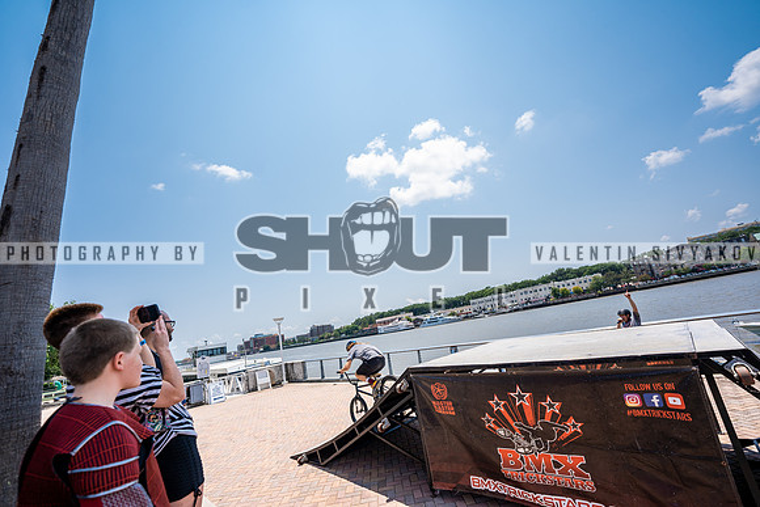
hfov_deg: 104.2
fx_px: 296
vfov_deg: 81.2
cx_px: 380
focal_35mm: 14
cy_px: 254
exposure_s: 1/2500
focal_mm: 14
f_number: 3.2
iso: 125
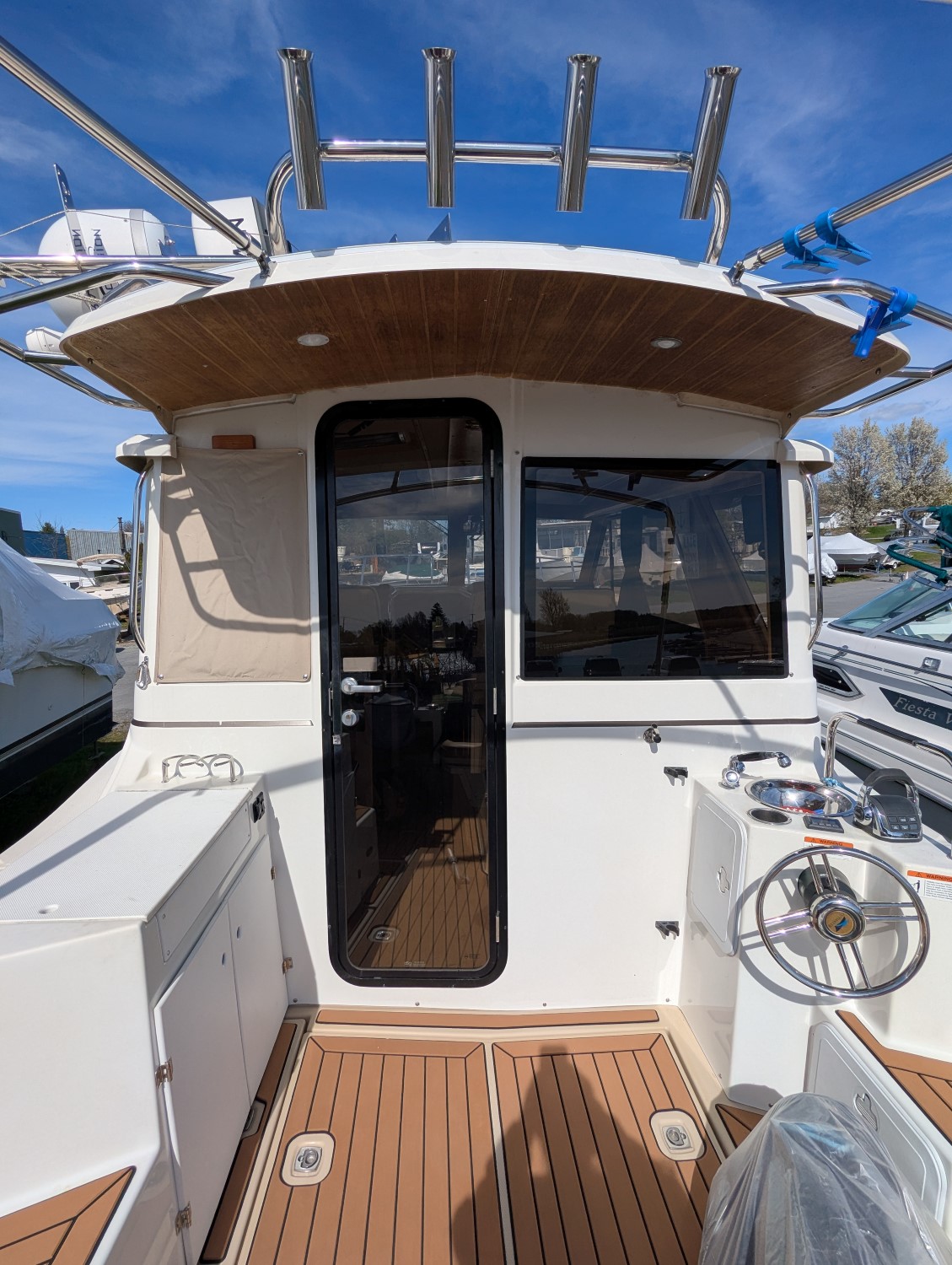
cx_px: 476
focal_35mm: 16
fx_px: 585
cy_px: 632
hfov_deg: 78.2
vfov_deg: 94.4
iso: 44
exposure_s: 1/2381
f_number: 2.2
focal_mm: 2.35
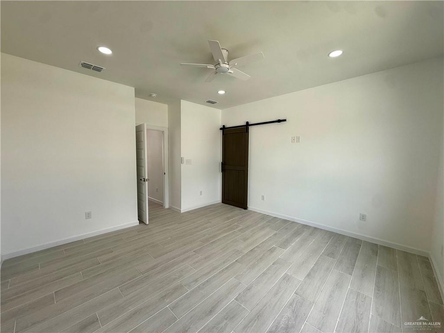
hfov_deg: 102.1
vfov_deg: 85.7
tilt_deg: -3.3
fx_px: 180
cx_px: 222
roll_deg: -0.6
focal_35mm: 14
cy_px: 166
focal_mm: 2.22
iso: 50
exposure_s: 1/184
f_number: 2.2
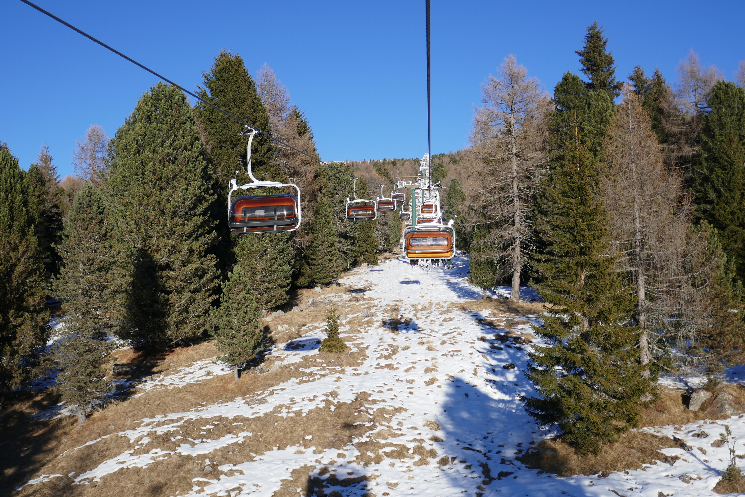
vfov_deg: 36.9
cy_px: 248
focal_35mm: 36
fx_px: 745
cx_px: 372
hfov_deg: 53.1
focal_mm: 12.9
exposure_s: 1/1000
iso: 125
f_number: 4
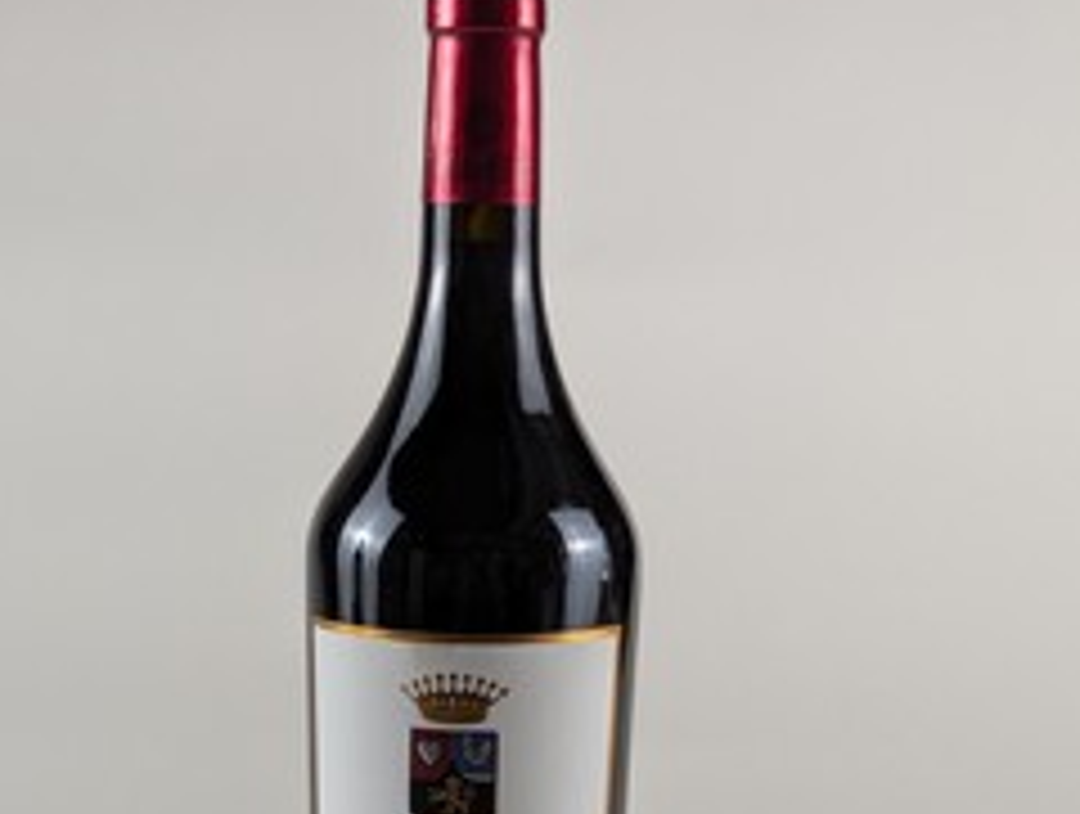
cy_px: 582
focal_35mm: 80
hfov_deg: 24.3
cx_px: 428
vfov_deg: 18.4
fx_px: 2501
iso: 123
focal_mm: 6.81
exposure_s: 1/264
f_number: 1.85
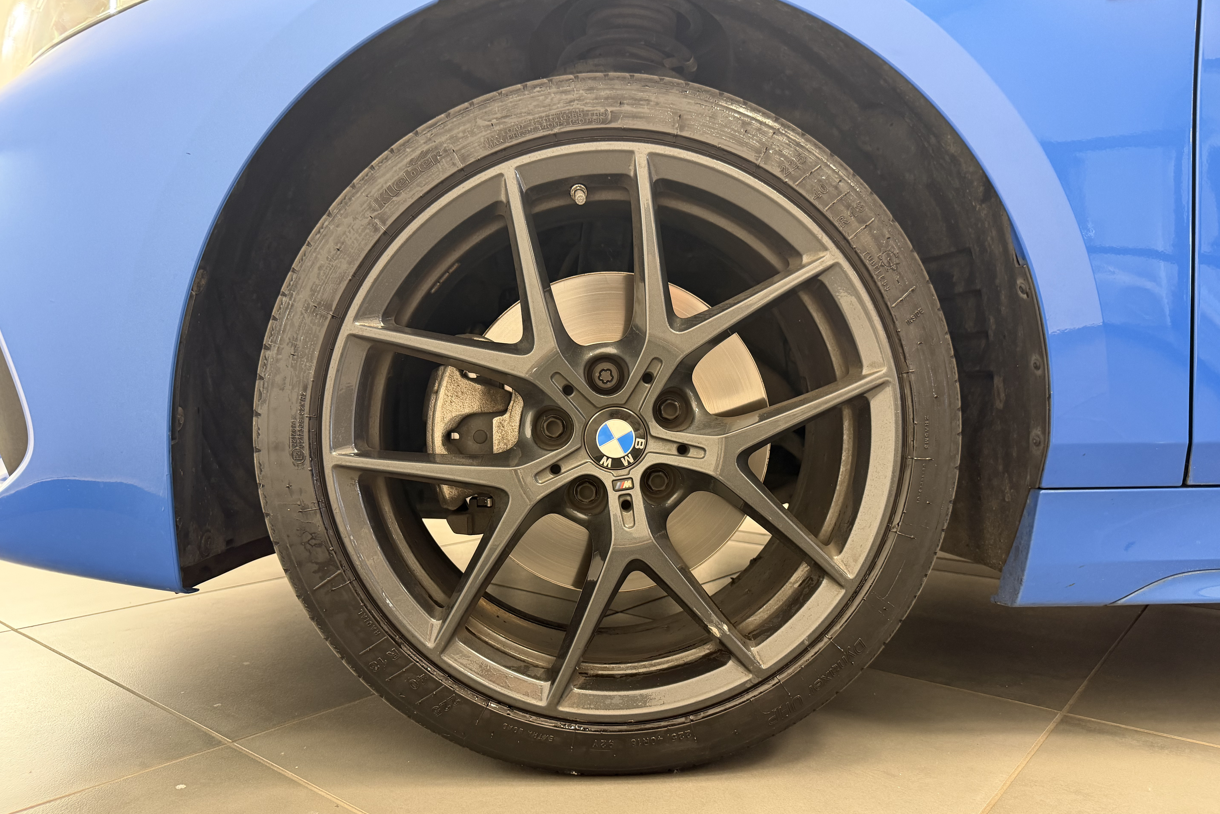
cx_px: 610
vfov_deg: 51.2
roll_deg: -0.4
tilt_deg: -6.5
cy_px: 449
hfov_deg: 71.5
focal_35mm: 25
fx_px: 847
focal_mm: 6.76
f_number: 1.78
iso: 250
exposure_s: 1/49
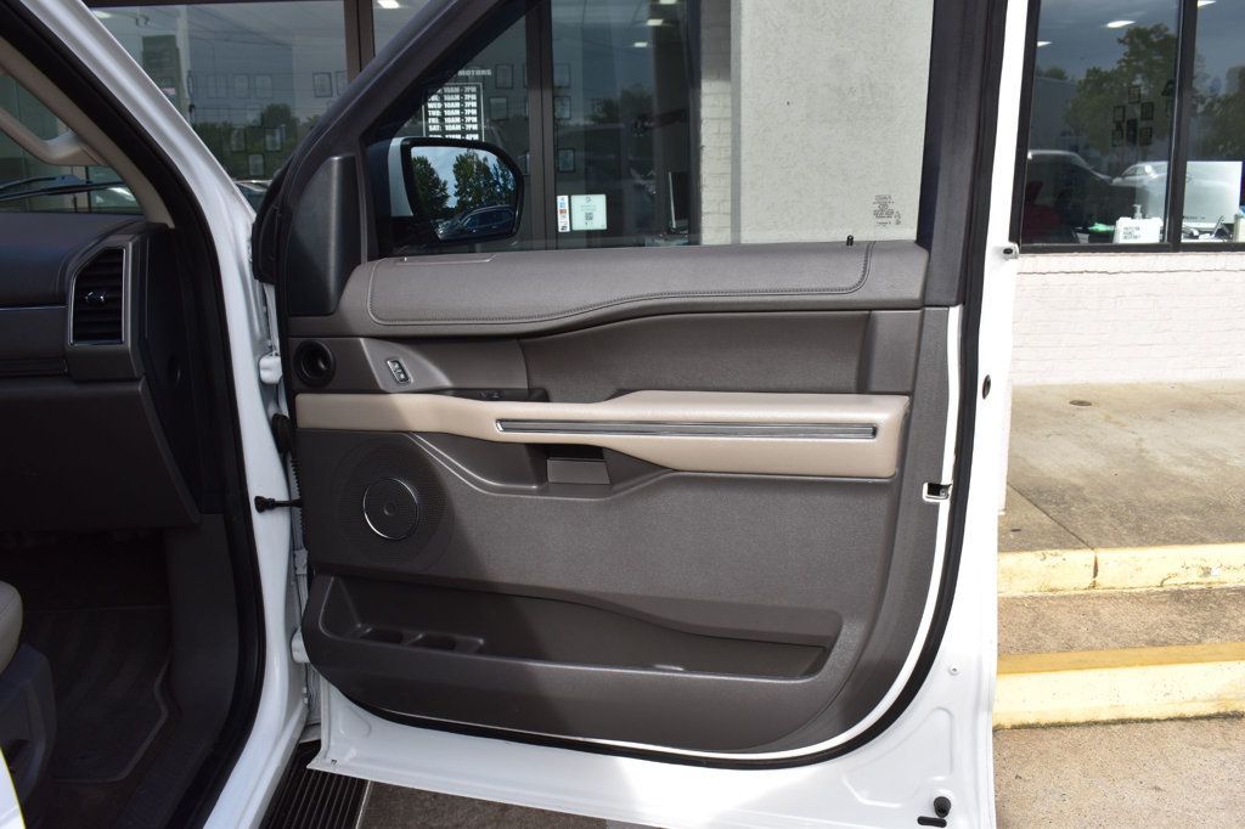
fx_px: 1089
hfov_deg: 59.5
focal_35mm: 32
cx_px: 622
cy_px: 414
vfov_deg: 41.7
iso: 400
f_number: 10
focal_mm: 21
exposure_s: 1/320
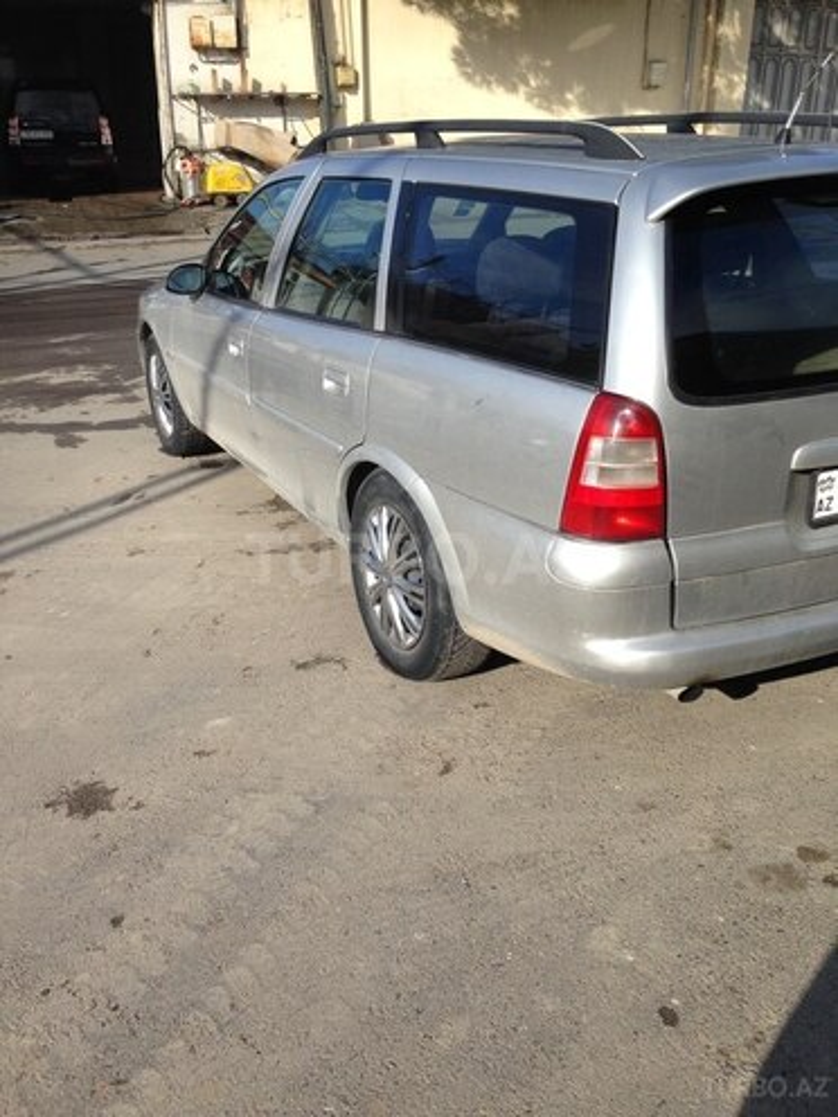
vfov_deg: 55.4
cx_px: 419
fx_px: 1065
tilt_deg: -25.3
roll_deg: -1.2
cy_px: 558
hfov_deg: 42.9
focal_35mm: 33
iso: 50
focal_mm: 4.12
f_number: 2.4
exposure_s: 1/1290
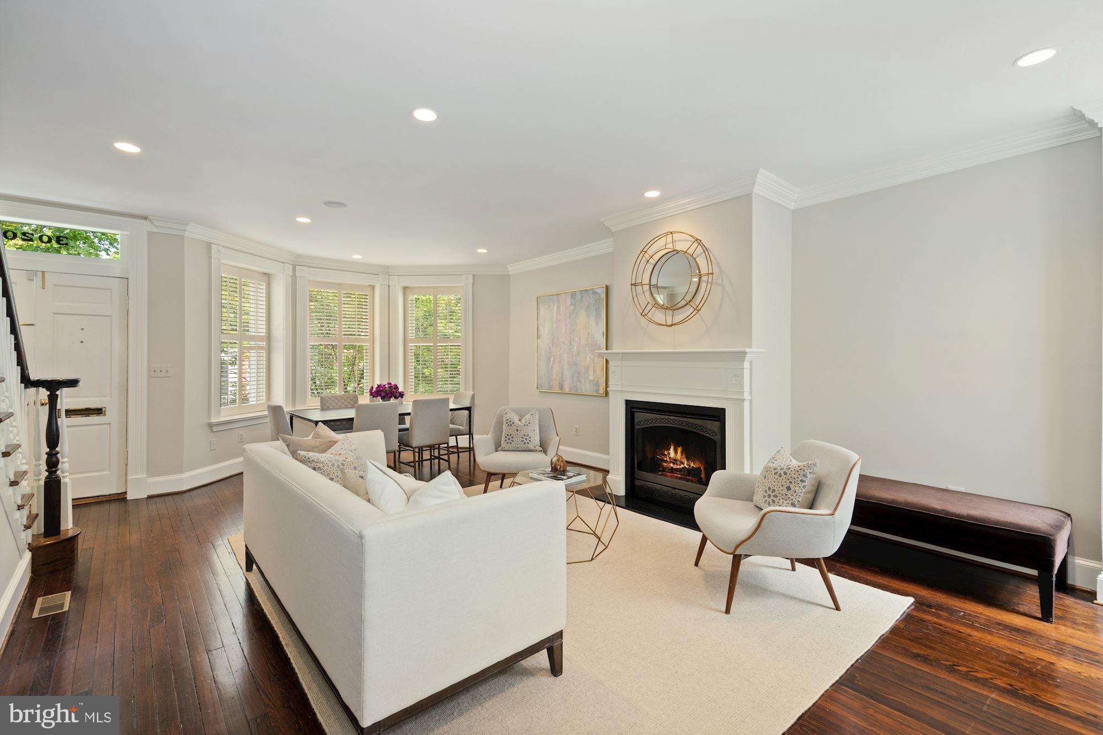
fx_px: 490
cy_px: 368
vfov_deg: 73.7
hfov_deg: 96.7
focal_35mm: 16
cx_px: 552
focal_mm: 16
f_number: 8
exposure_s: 1/1.67
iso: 200
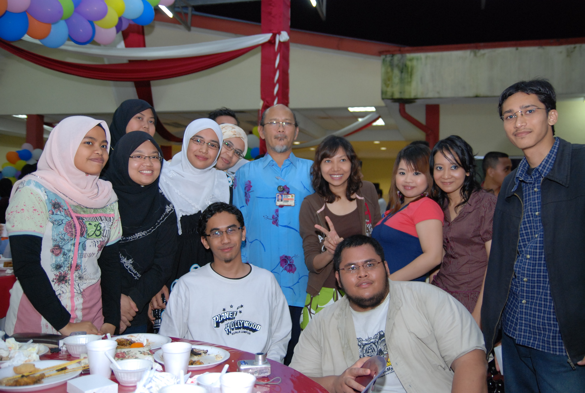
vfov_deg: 37.0
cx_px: 292
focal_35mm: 36
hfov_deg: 53.0
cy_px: 196
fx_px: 586
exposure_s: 1/80
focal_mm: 24
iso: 500
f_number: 2.8
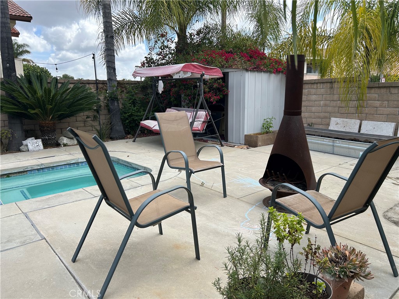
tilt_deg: -7.6
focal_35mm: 26
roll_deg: +1.0
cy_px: 150
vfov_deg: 53.1
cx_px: 200
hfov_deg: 67.3
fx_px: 300
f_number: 1.5
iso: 50
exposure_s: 1/1808
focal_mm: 5.7
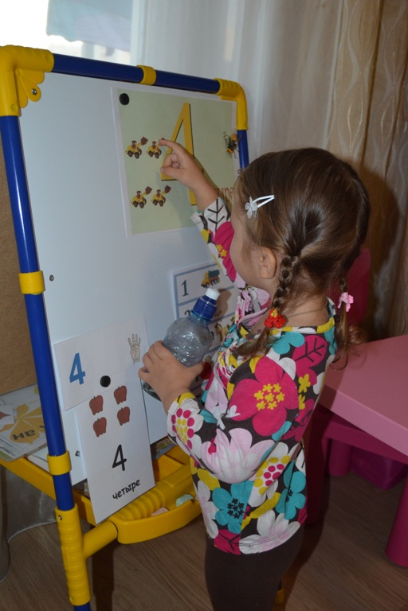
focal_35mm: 36
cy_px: 306
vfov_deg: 53.1
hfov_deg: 36.9
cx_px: 204
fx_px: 612
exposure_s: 1/60
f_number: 4
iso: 1000
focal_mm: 24
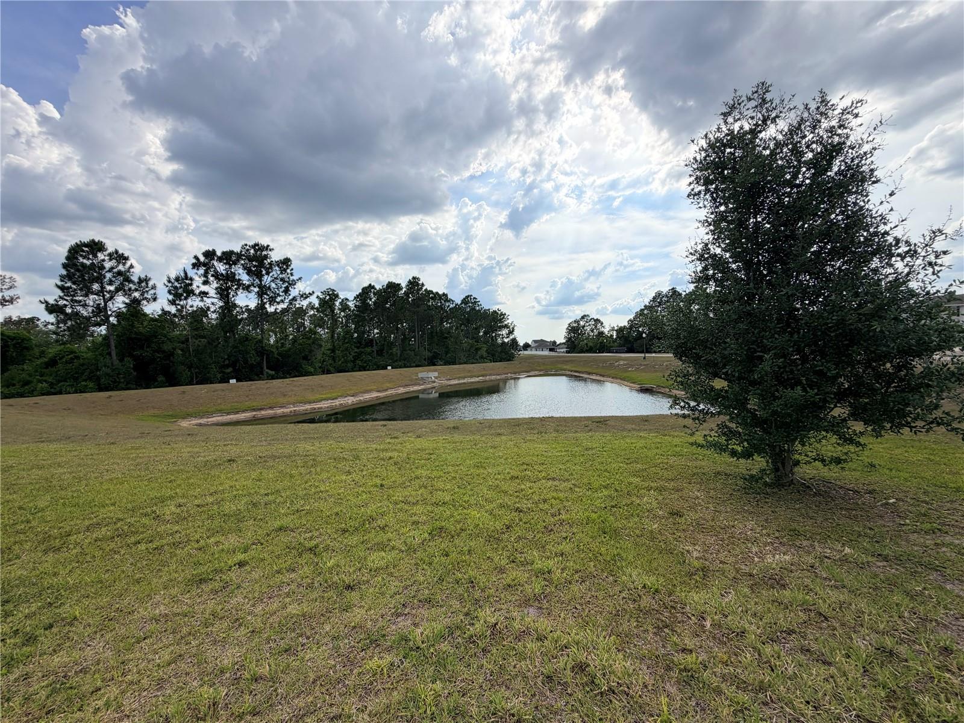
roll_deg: -1.2
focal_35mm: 14
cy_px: 362
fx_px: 390
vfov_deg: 85.7
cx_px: 482
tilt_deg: -0.5
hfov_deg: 102.1
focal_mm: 2.22
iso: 20
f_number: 2.2
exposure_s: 1/1235
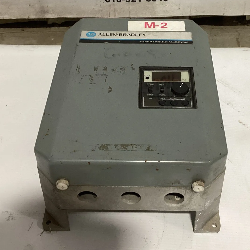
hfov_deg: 33.3
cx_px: 145
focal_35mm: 51
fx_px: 417
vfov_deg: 33.0
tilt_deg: -41.5
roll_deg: +2.2
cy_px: 79
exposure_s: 1/50
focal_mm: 3.3
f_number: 2.4
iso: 200
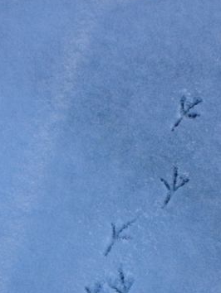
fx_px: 672
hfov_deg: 18.7
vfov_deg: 24.2
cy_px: 243
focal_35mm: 79
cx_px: 127
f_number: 2.4
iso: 50
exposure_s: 1/635
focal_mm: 4.28
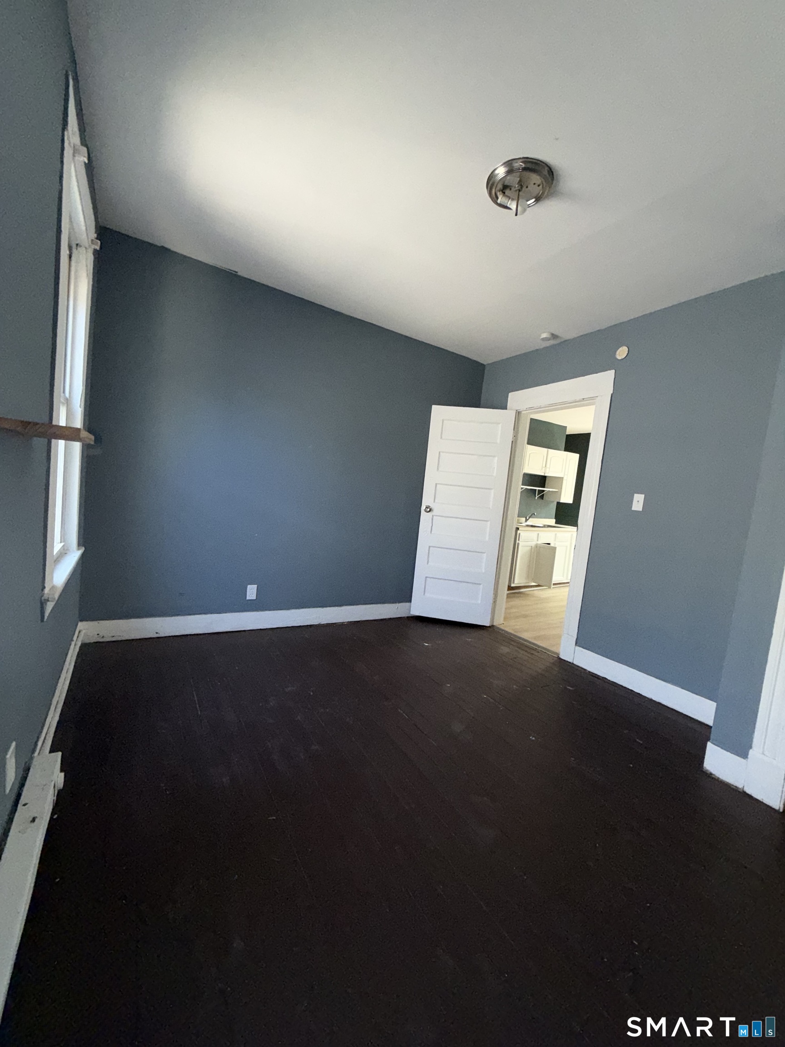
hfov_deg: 85.7
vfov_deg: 102.1
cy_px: 524
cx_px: 392
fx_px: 423
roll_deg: -5.7
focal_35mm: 14
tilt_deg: -3.2
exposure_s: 1/103
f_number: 2.2
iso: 125
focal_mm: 2.22
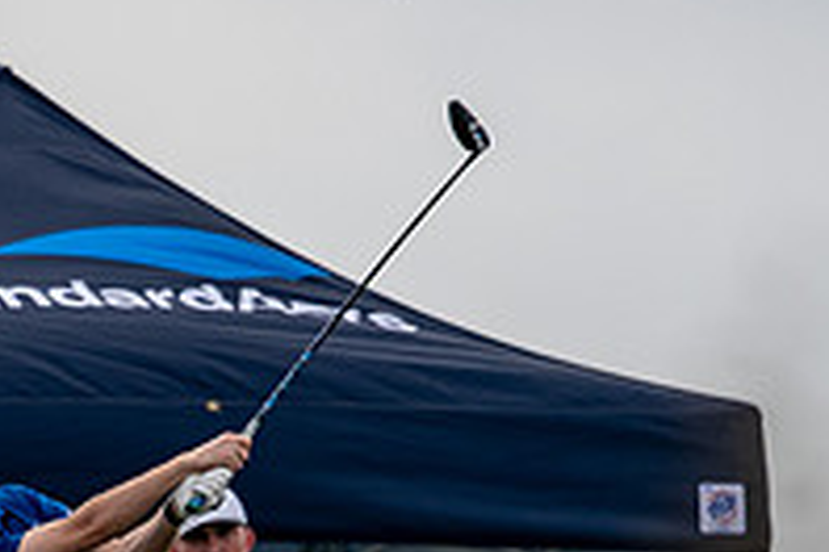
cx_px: 222
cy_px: 546
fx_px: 38407
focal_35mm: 1668
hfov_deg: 1.2
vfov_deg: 0.8
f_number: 5.6
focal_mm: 380
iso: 320
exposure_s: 1/2000
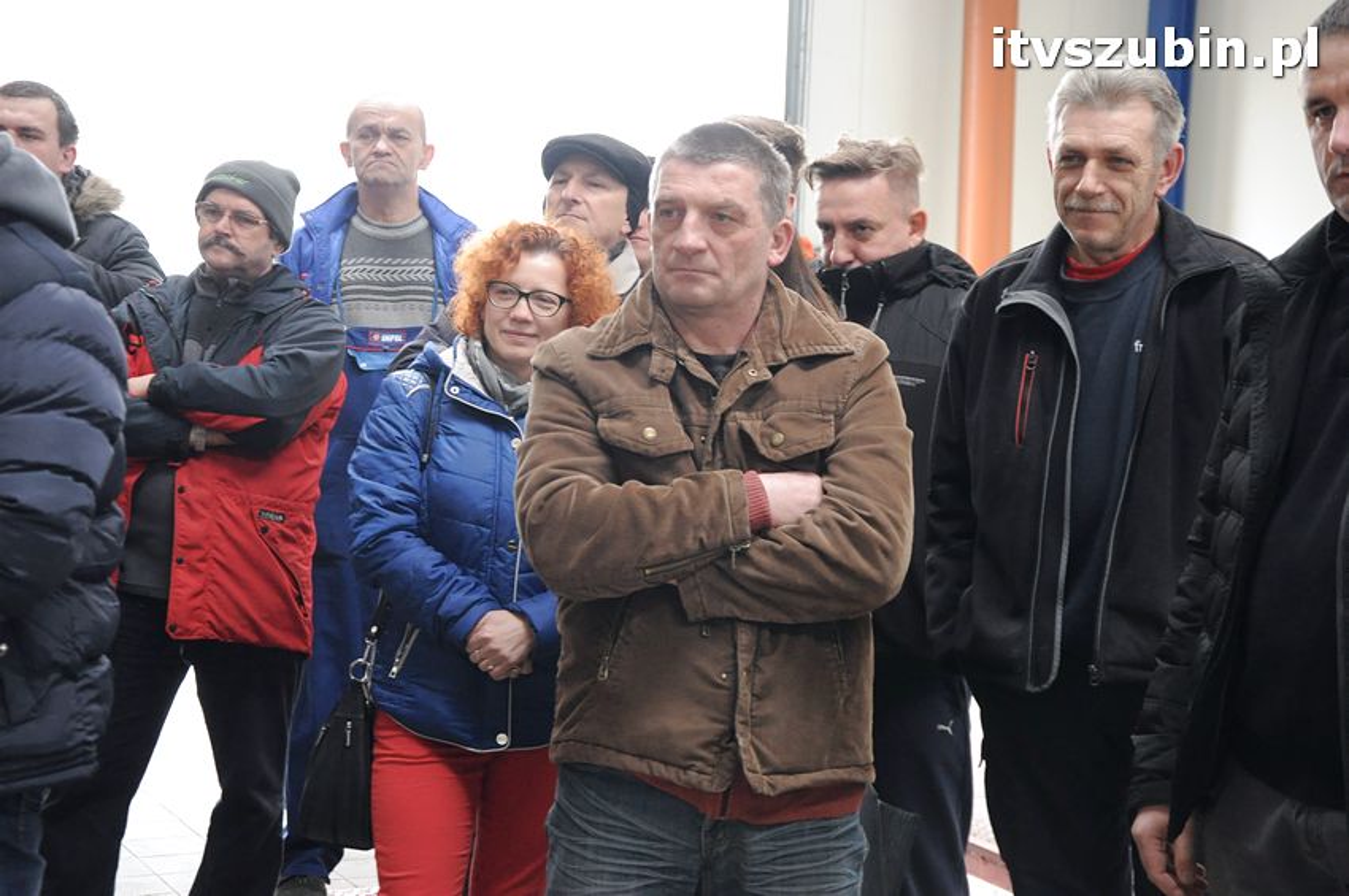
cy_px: 448
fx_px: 2695
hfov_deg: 28.1
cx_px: 674
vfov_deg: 18.9
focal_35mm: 72
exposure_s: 1/100
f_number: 5
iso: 1600
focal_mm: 48
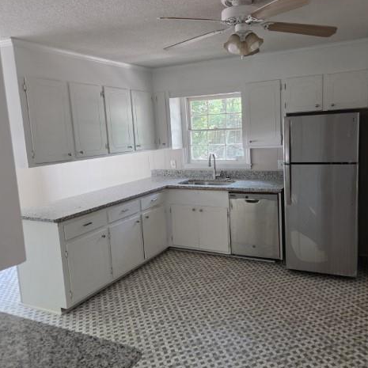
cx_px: 214
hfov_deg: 57.0
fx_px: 337
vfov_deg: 57.3
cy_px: 181
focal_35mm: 28
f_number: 1.8
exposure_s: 1/120
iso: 500
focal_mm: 5.4
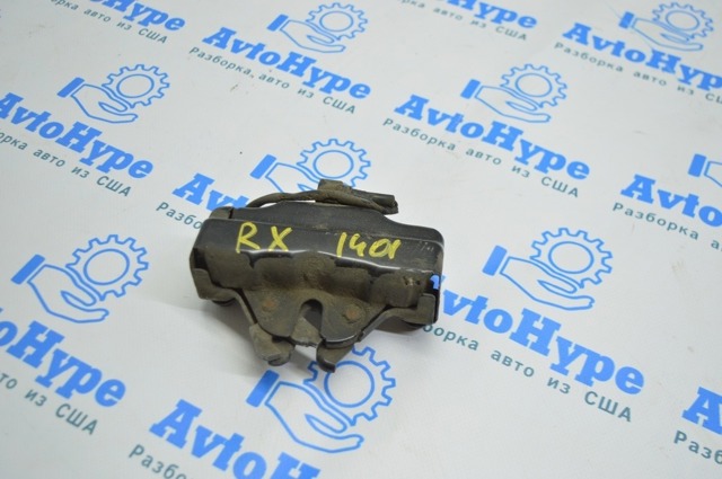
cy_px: 240
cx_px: 361
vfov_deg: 34.1
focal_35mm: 39
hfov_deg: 49.6
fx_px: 781
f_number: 4
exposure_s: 1/40
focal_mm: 26
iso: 400
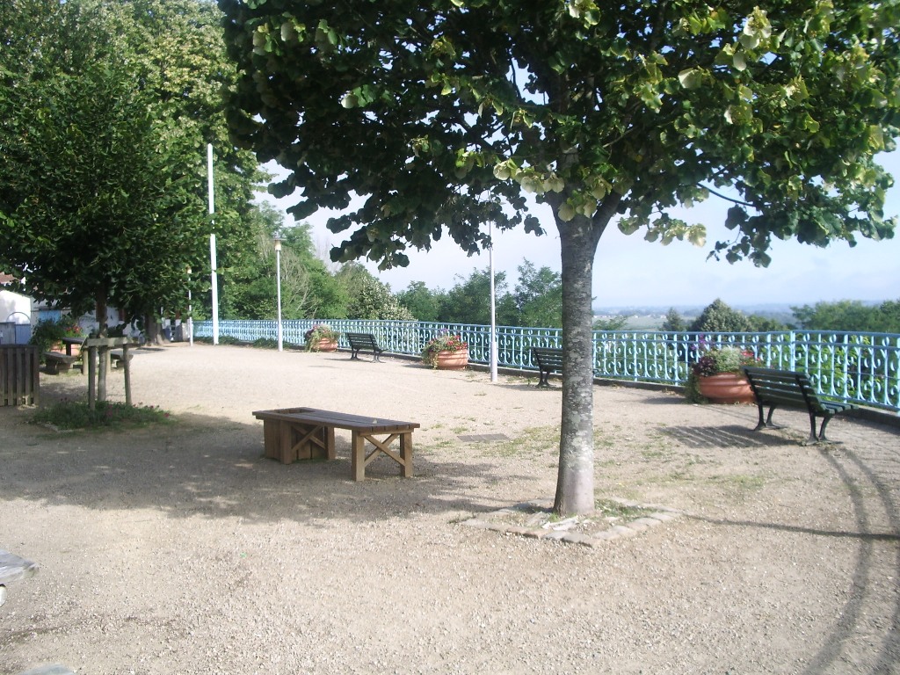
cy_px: 338
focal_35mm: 35
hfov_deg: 52.6
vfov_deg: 40.7
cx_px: 450
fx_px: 910
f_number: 4.3
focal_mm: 5.8
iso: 50
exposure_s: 1/200
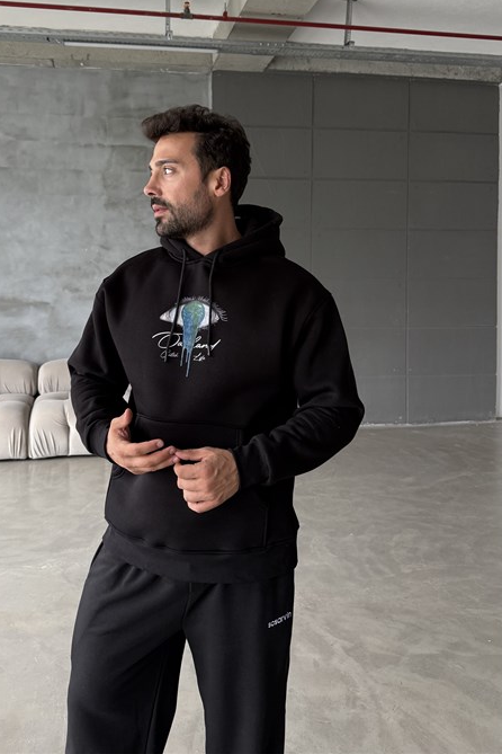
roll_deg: +0.3
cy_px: 362
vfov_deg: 69.4
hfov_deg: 49.4
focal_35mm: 26
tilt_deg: -3.0
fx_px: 544
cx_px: 211
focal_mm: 6.76
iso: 200
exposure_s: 1/99
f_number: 1.78
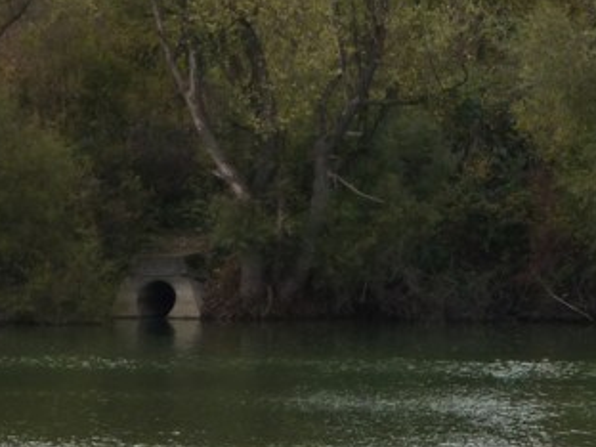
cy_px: -115
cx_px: 479
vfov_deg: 2.9
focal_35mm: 519
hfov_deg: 3.8
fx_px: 8936
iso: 125
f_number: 4.5
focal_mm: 25.9
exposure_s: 1/250
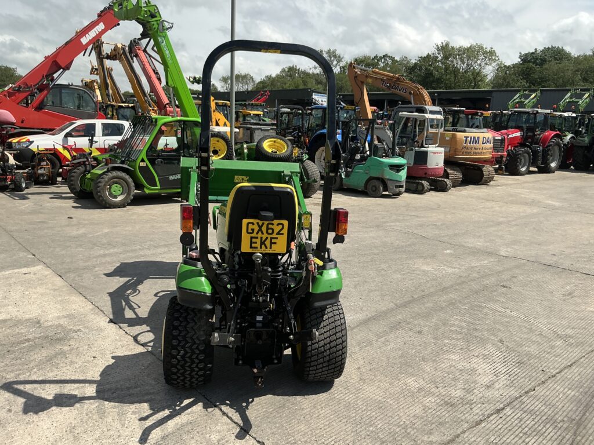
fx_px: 480
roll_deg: -2.1
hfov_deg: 63.4
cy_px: 222
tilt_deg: -7.8
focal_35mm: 28
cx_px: 297
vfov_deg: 49.7
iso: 25
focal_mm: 3
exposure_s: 1/2227
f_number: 1.8
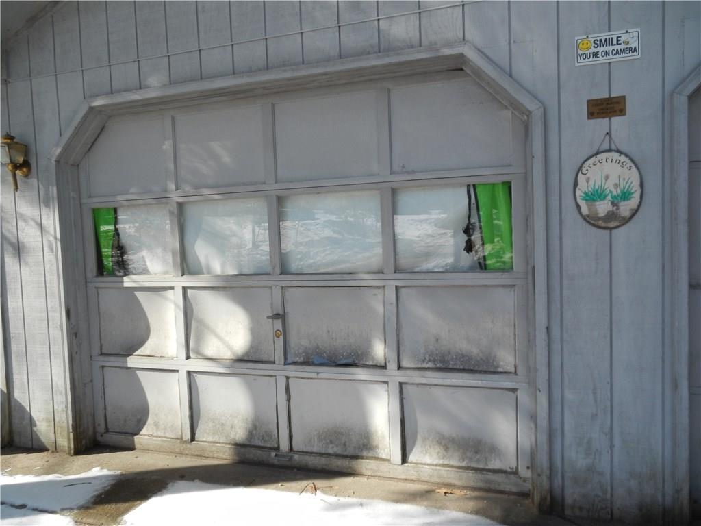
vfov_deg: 54.9
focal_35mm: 25
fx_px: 506
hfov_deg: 69.4
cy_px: 263
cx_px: 350
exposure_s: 1/800
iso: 125
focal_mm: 4.5
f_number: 3.2
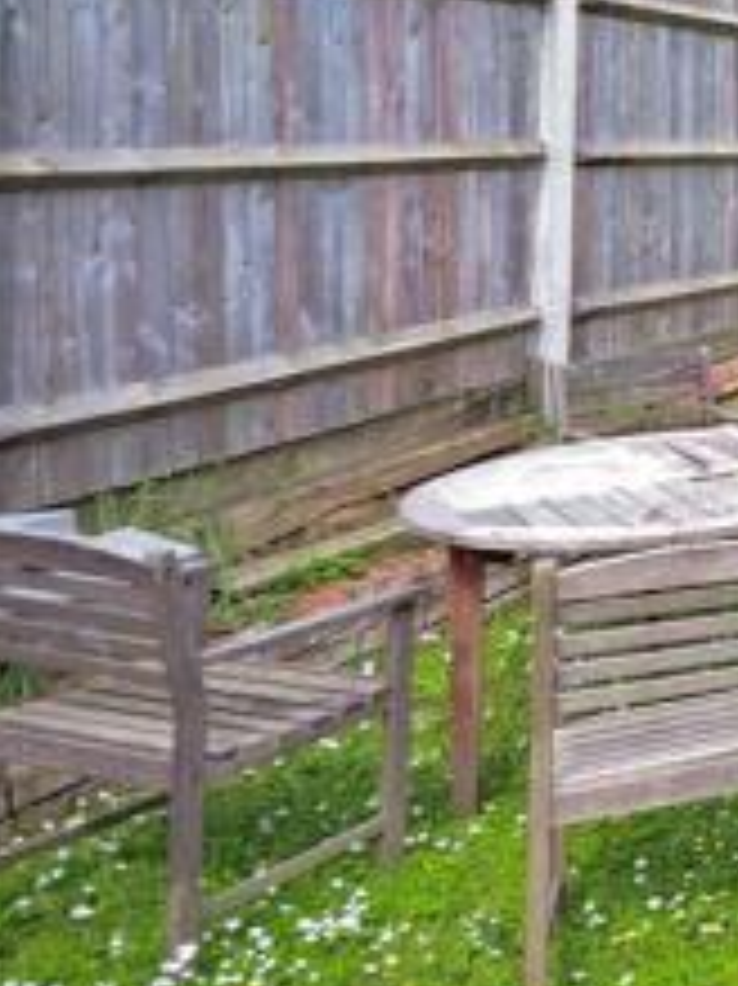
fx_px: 1350
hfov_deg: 19.1
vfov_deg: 38.2
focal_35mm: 47
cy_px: 158
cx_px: 1462
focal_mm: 11
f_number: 5.6
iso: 200
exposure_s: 1/125
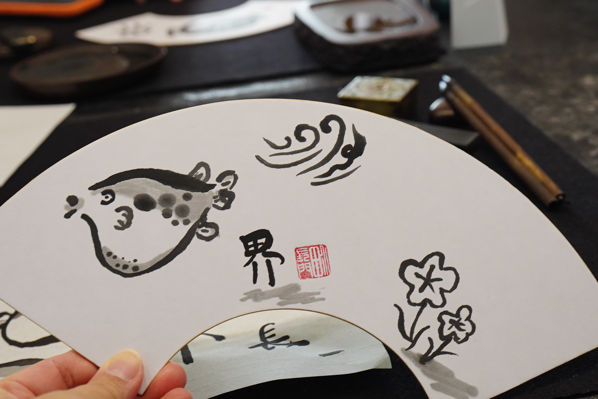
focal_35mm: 52
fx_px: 864
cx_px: 299
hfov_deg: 38.2
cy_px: 200
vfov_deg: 26.0
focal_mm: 35
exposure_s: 1/60
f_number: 5.6
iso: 2000
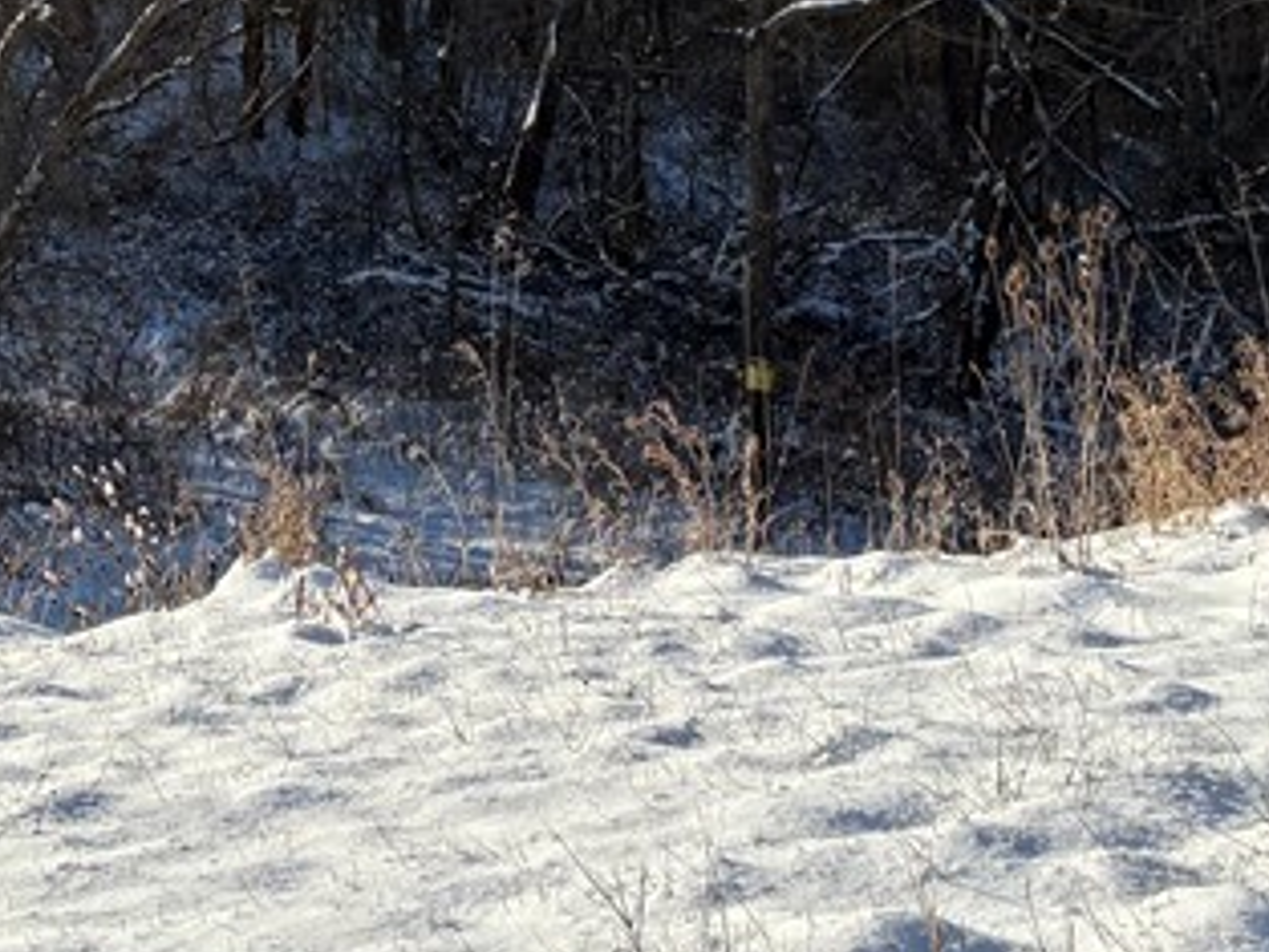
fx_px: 3117
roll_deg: +1.0
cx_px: 49
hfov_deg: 22.3
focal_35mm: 85
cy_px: -231
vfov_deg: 16.6
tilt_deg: +1.7
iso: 50
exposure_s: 1/2985
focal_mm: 5.96
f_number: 1.6
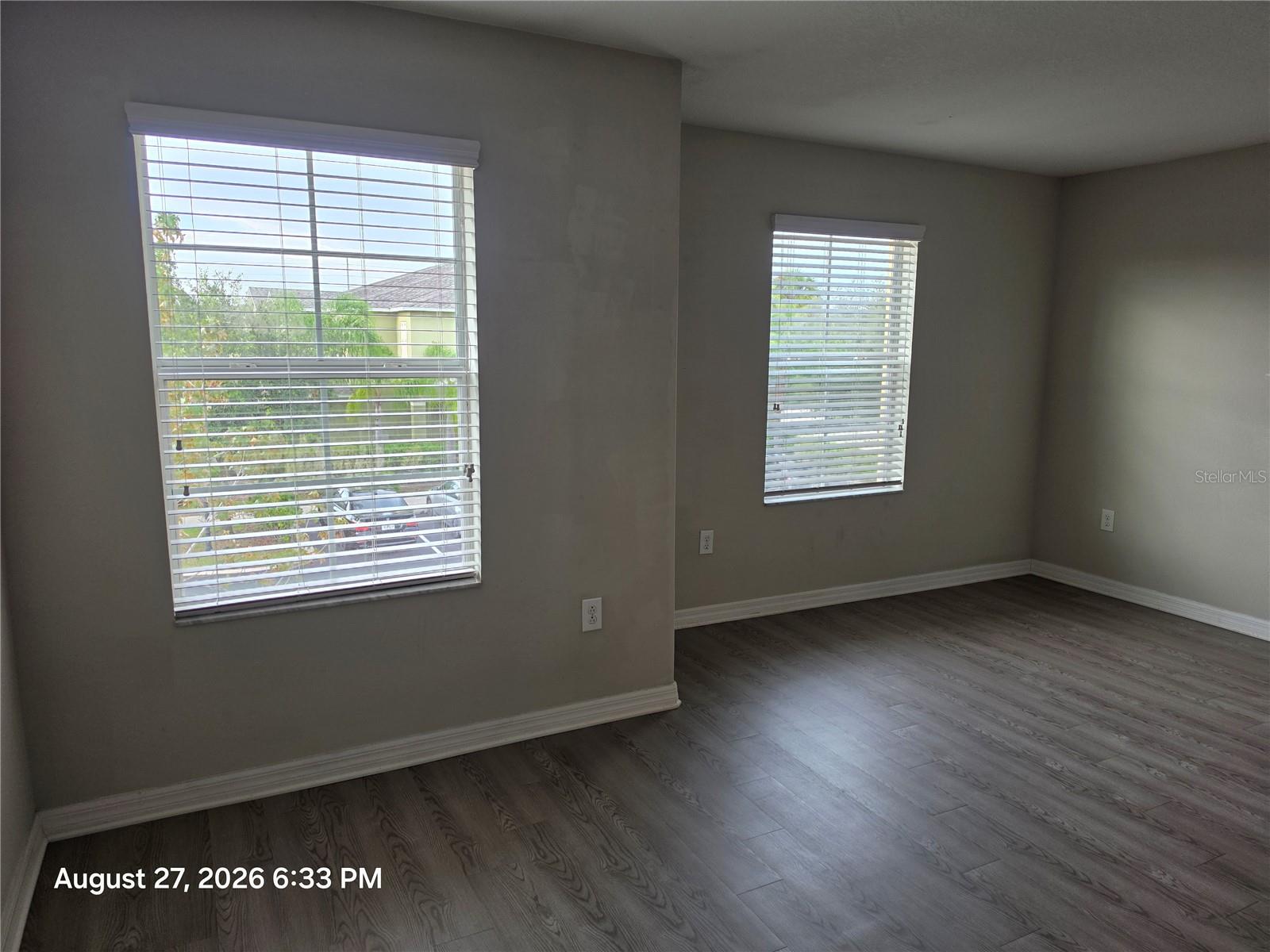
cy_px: 476
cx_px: 635
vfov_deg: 58.9
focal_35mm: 23
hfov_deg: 73.9
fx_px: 844
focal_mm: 6.5
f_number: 1.4
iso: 80
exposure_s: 1/180
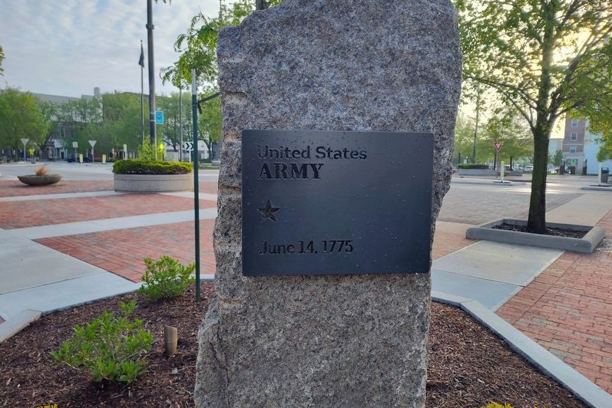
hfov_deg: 73.7
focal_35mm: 24
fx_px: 408
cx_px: 306
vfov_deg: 53.2
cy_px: 201
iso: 100
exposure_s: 1/234
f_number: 1.8
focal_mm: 5.56
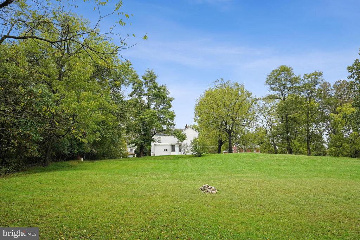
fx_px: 350
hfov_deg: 54.4
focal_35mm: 35
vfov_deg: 37.9
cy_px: 120
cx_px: 180
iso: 640
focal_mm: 35
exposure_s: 1/200
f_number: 9
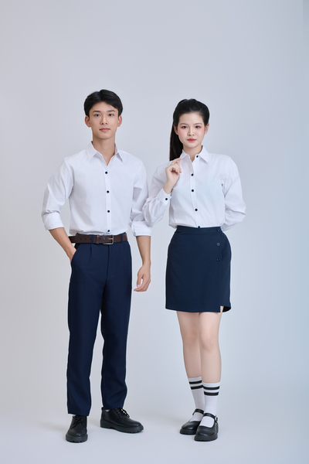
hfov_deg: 16.1
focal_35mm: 85
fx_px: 1094
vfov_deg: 23.9
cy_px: 232
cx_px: 154
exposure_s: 1/250
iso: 100
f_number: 4.5
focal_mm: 85
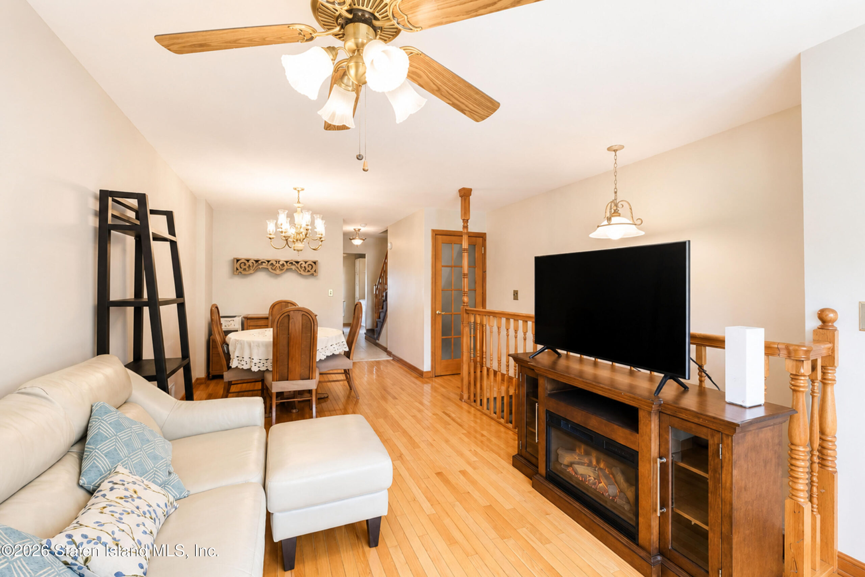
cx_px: 432
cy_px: 288
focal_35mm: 15
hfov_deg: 100.4
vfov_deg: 77.3
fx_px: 360
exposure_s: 1/50
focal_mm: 10
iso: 1600
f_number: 7.1
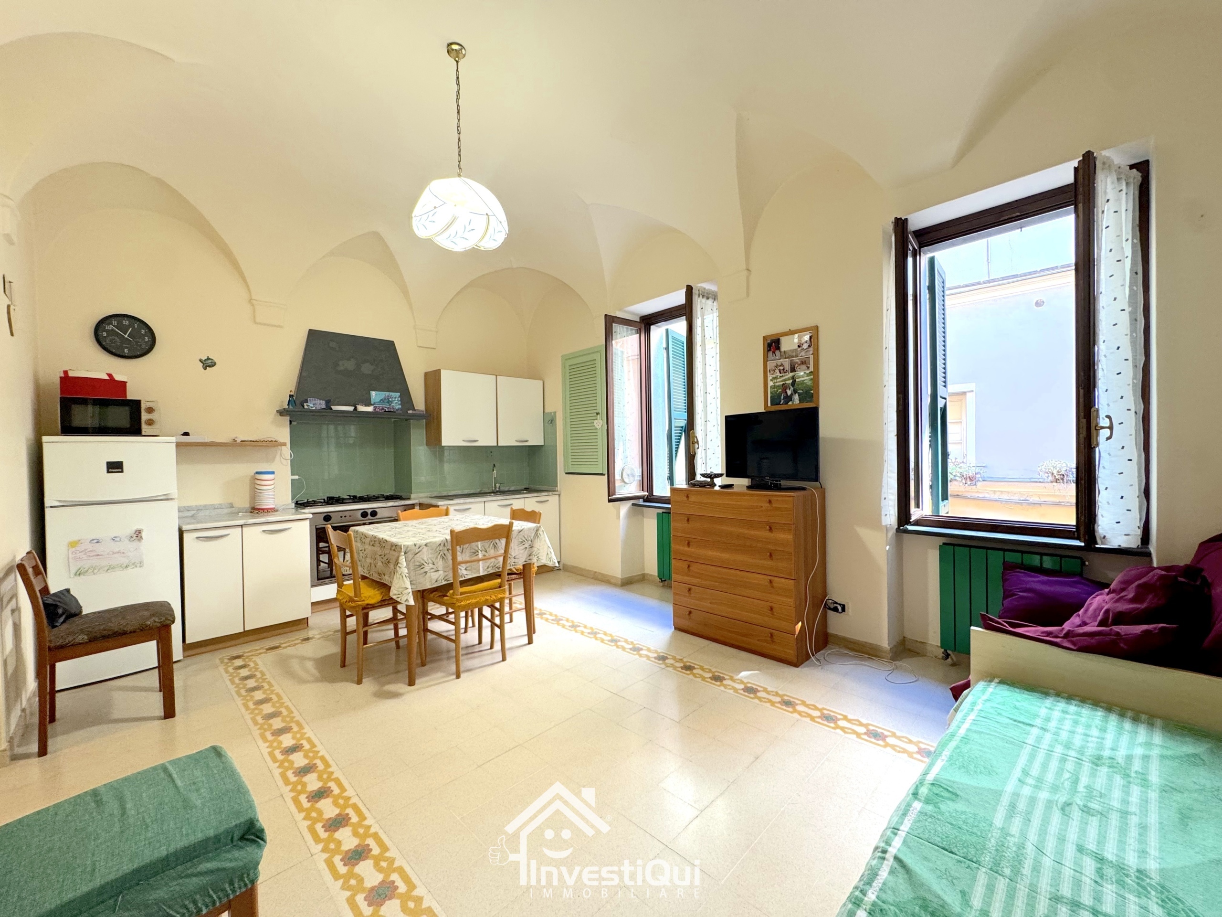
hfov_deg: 102.1
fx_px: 494
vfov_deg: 85.7
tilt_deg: -1.1
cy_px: 458
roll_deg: +1.4
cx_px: 611
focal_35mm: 14
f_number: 2.2
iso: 200
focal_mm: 2.22
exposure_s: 1/100
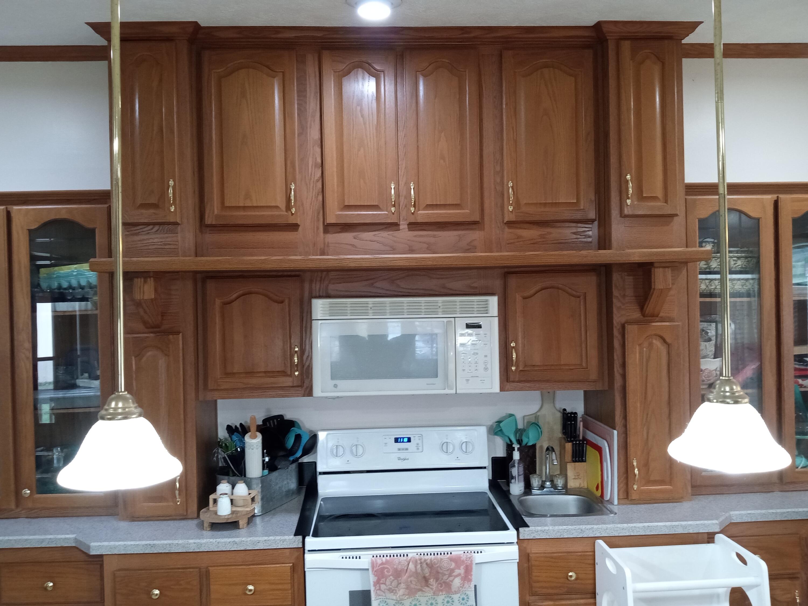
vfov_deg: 49.7
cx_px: 404
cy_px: 303
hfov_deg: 63.4
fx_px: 654
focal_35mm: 28
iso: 665
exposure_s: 1/30
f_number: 2.2
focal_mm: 3.71
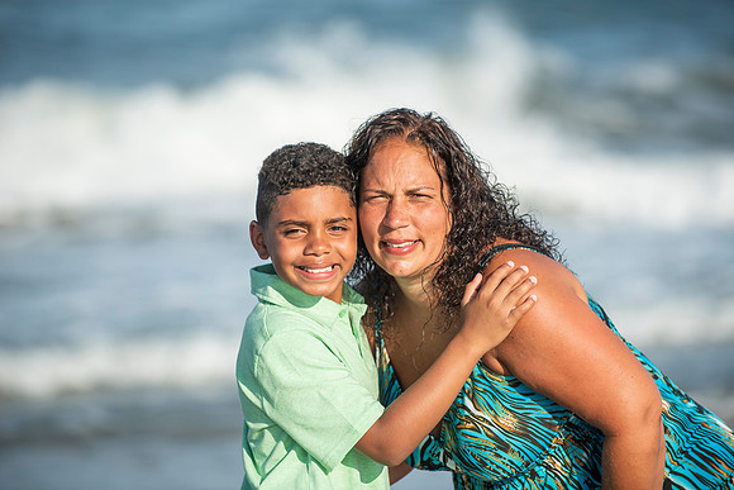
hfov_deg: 10.3
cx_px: 367
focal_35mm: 200
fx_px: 4079
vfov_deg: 6.9
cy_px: 245
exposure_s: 1/4000
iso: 250
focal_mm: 200
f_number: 3.5
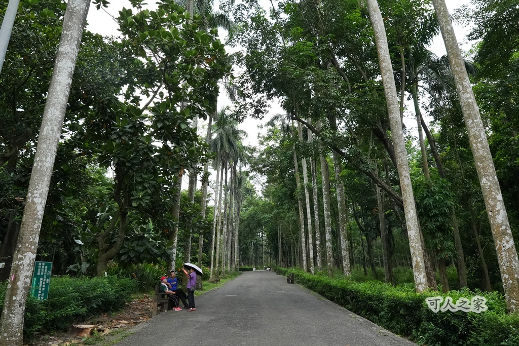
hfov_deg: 81.2
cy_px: 173
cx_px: 260
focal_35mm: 21
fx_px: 303
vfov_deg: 59.5
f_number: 8
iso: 4000
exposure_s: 1/2000
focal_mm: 14
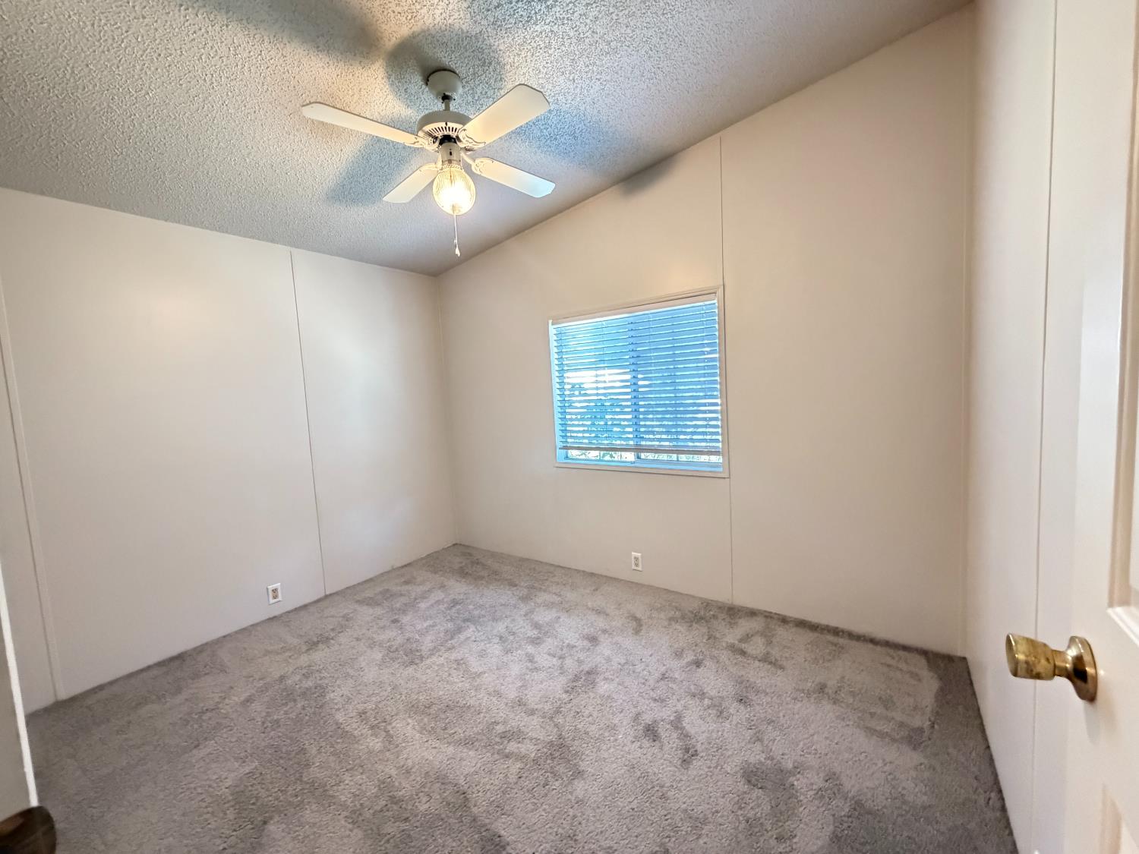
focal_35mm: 14
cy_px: 427
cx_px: 570
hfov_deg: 102.1
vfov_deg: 85.7
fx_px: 461
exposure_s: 1/60
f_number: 2.2
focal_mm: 2.22
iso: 1250
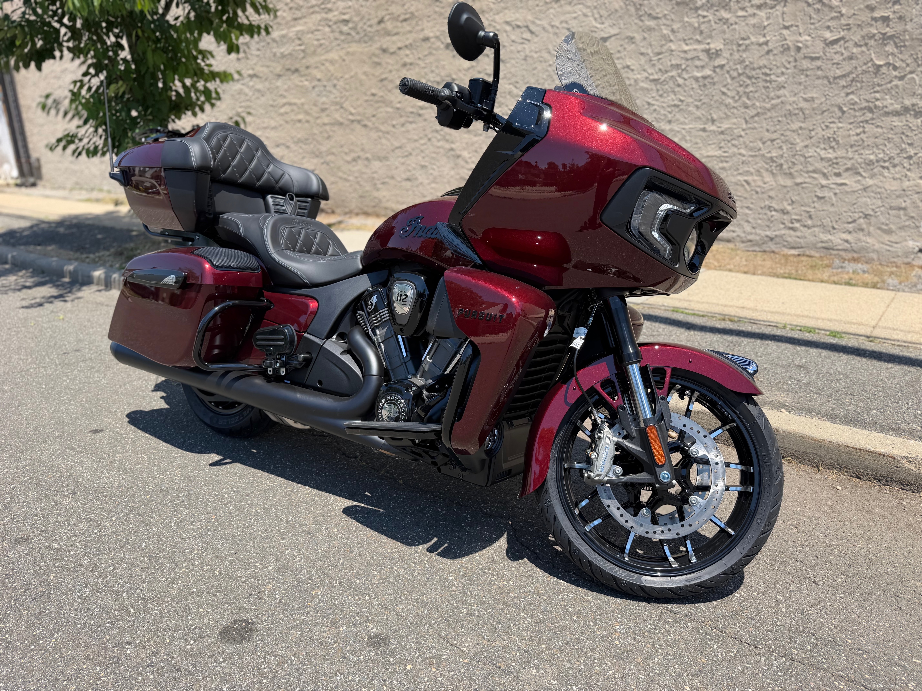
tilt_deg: -18.2
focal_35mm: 24
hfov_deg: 71.6
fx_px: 639
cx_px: 461
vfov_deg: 56.8
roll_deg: +0.7
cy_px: 346
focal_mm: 6.76
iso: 80
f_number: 1.78
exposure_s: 1/2525
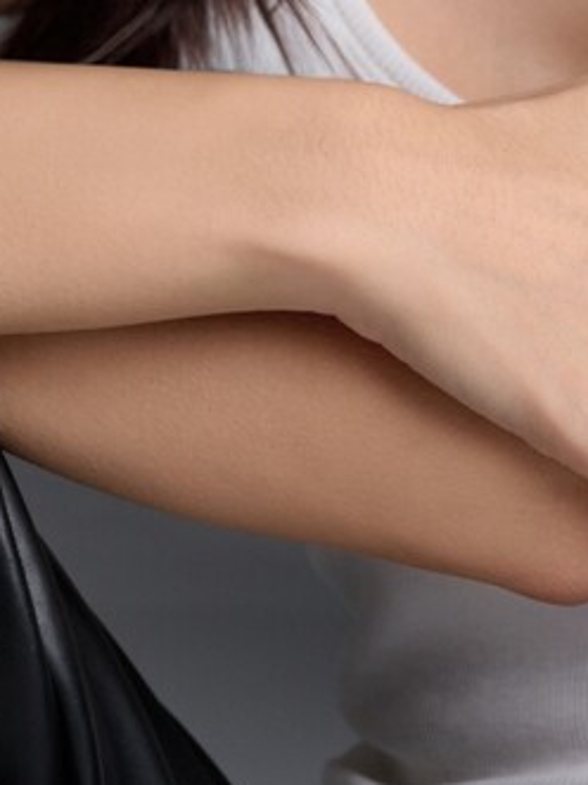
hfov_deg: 7.6
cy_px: -240
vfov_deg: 9.9
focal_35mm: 196
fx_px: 4442
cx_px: 349
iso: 200
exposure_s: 1/160
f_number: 9
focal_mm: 50
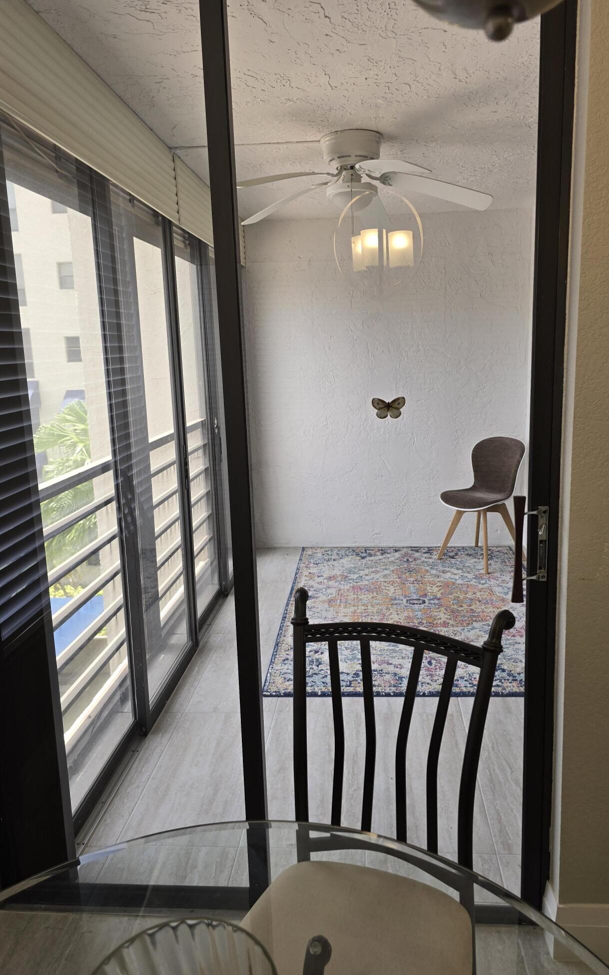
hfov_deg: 49.2
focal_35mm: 25
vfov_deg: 72.5
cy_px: 476
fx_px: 664
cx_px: 327
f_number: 1.7
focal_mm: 6.3
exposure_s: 1/120
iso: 64
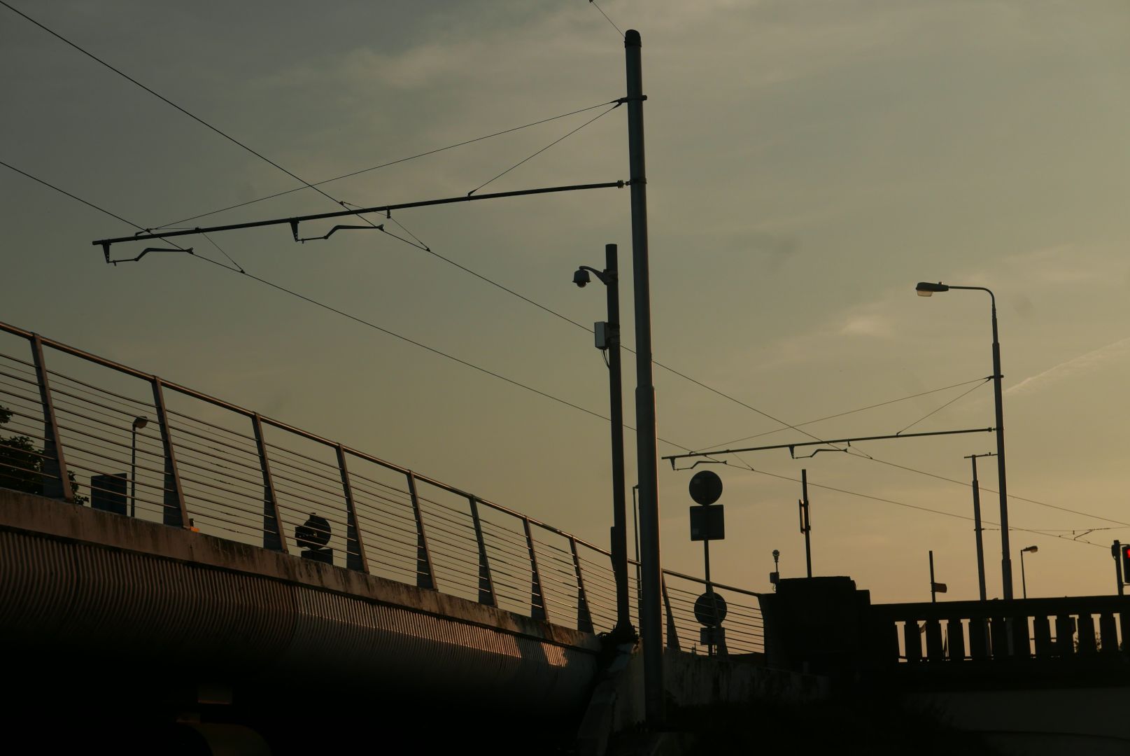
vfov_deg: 18.2
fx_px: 2356
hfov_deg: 27.0
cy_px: 378
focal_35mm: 75
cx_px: 565
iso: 200
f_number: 5.6
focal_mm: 34
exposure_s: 1/1300
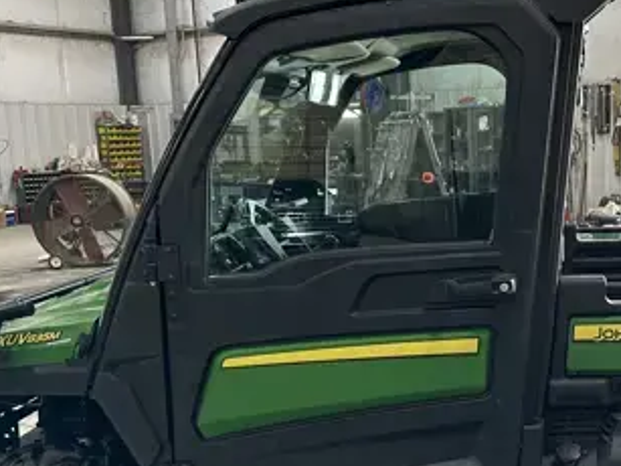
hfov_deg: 37.1
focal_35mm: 50
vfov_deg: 28.8
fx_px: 897
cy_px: 334
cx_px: 483
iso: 200
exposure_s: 1/60
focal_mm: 6.86
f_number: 1.78
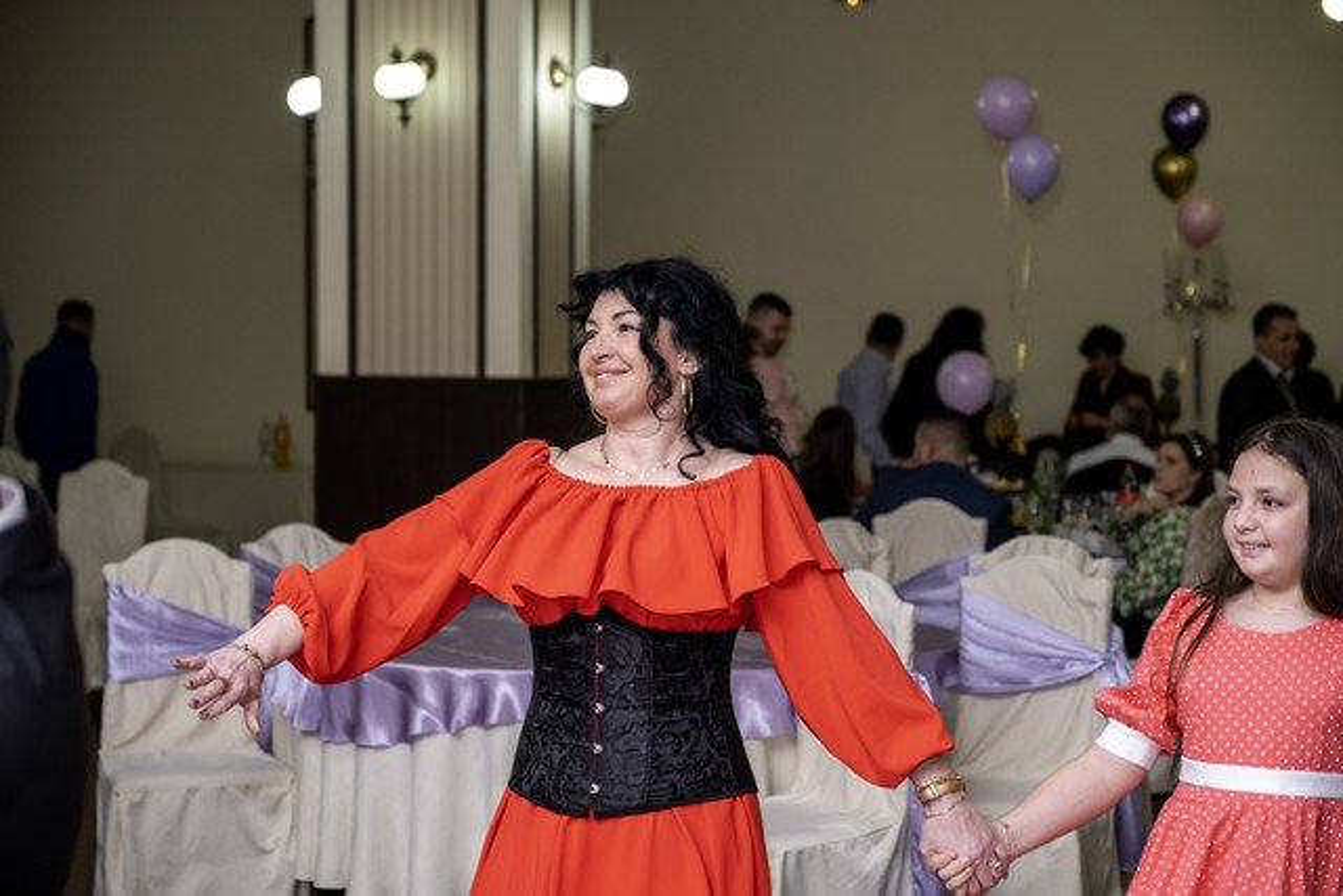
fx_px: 3097
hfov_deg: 24.5
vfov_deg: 16.5
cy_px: 448
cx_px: 672
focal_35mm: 83
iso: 1250
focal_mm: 55
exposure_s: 1/160
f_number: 2.8
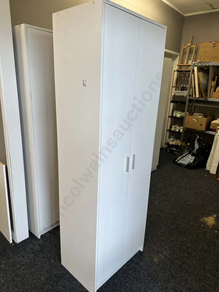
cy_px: 146
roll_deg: -2.1
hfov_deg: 56.8
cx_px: 110
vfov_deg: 71.6
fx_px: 202
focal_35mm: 24
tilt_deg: -17.5
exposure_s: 1/110
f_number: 1.78
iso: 50
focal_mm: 6.86
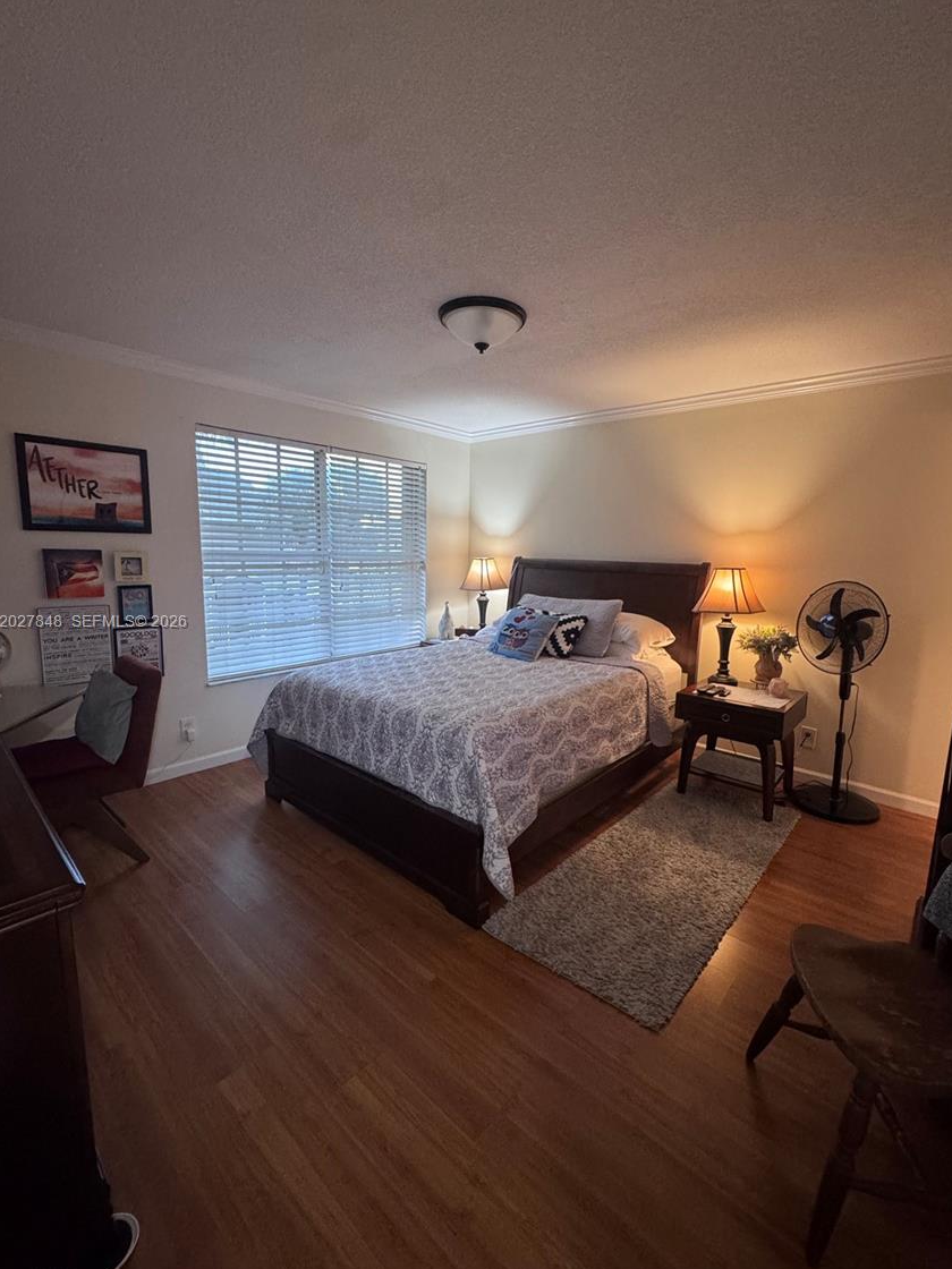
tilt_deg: -7.9
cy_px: 623
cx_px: 487
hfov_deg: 81.7
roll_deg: -0.8
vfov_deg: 98.2
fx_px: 550
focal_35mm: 15
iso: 500
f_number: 2.2
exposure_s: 1/60
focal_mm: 2.22
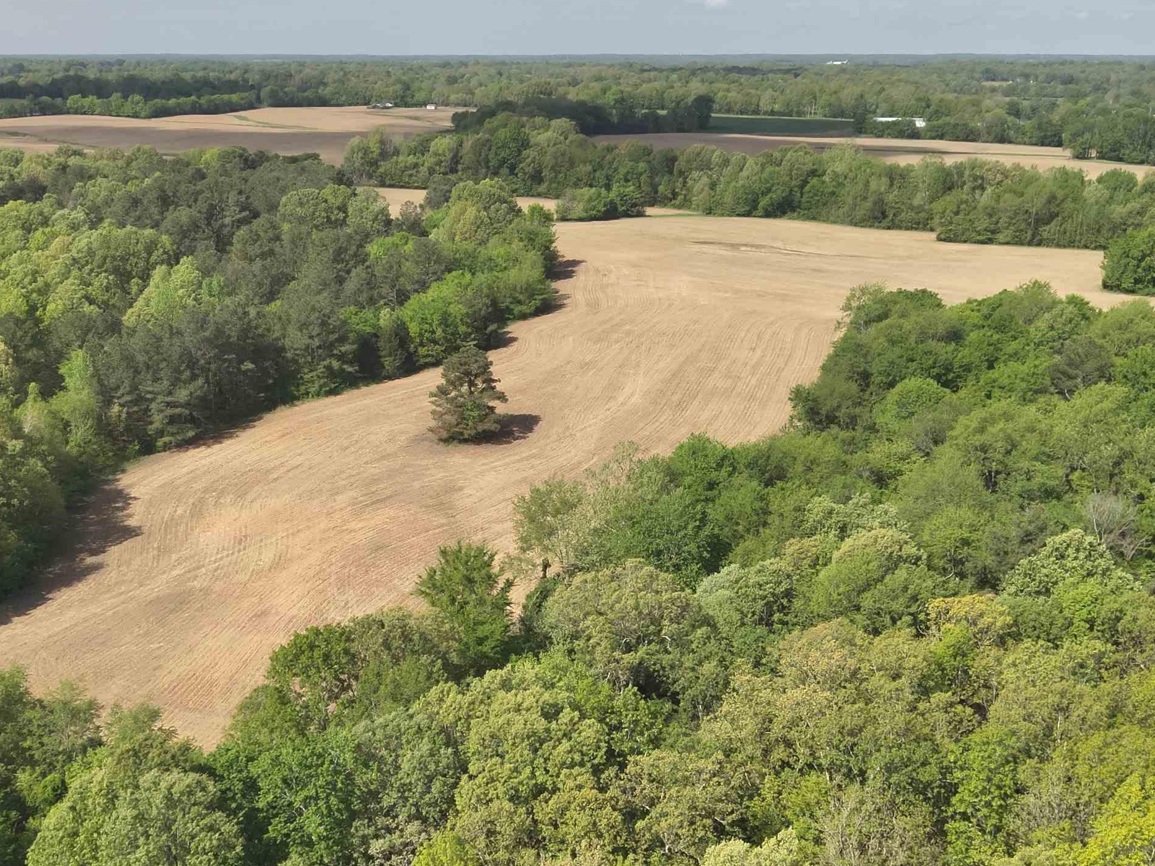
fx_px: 1301
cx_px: 532
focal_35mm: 39
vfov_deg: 36.4
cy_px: 592
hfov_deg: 47.8
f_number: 2.8
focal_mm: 4.4
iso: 100
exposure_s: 1/800
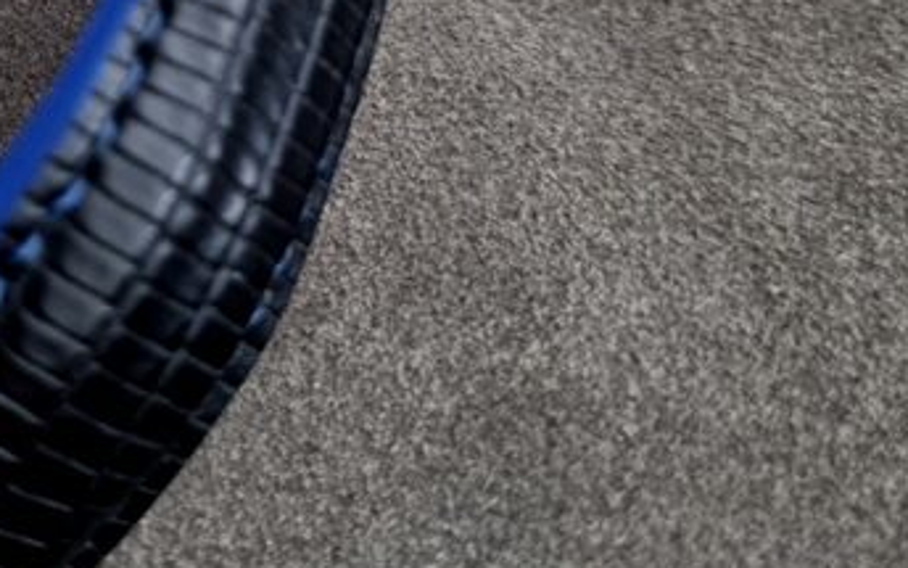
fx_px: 1584
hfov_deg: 31.1
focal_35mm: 64
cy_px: -116
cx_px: 169
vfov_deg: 19.2
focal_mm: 5.4
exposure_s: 1/25
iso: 640
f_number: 1.8
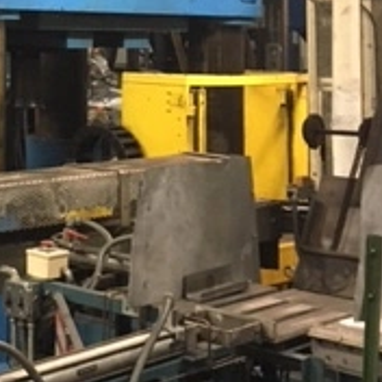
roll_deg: -0.8
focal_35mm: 93
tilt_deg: +4.3
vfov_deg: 17.9
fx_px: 1161
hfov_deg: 17.6
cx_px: -106
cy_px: -61
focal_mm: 4.15
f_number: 2.2
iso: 200
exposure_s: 1/17
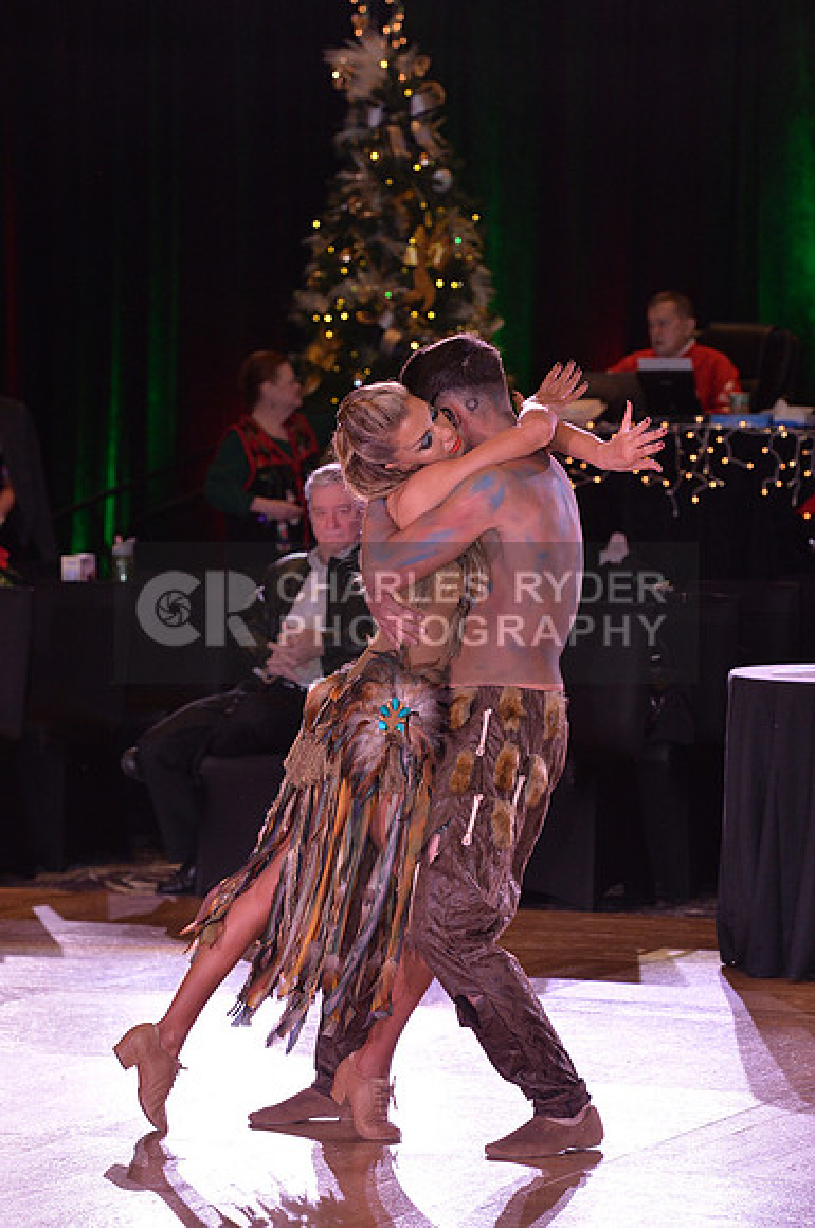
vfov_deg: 12.5
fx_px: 5619
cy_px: 614
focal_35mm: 165
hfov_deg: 8.3
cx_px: 408
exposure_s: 1/250
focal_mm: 165
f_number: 6.3
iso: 2000
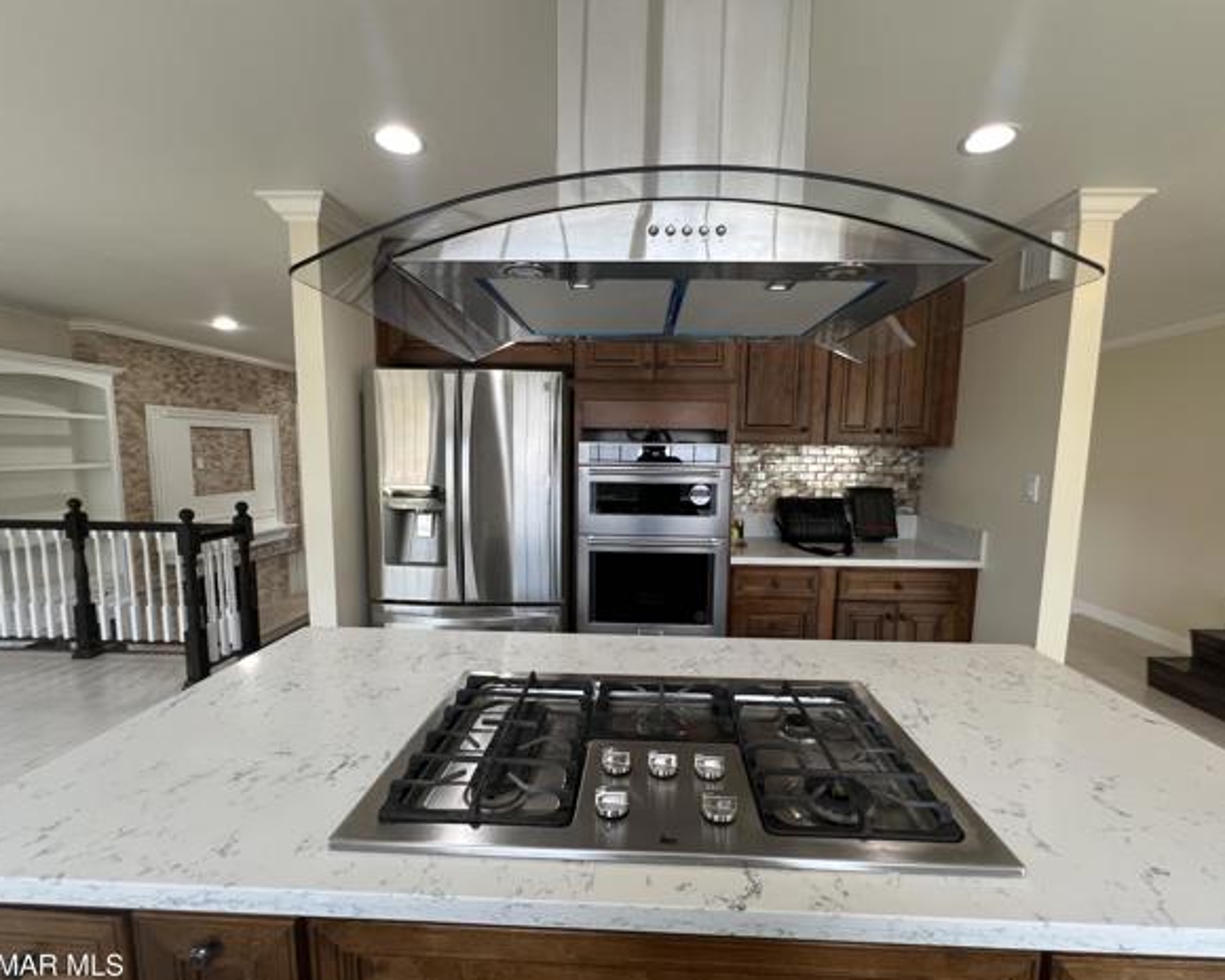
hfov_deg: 100.7
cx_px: 629
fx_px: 508
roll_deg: -0.8
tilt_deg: -6.2
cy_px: 505
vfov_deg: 88.0
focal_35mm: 14
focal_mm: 1.57
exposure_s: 1/60
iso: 125
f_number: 1.8
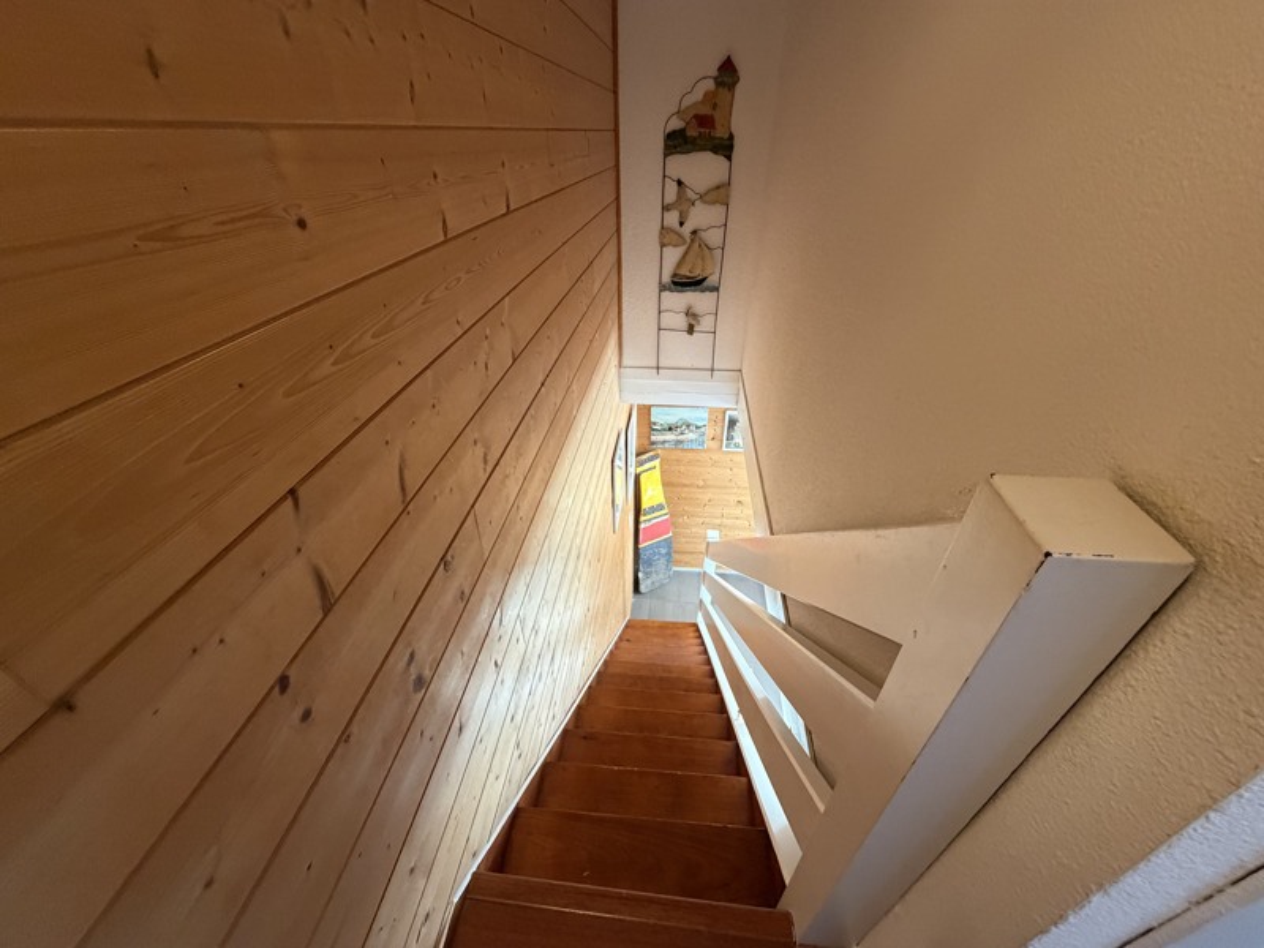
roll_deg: +0.8
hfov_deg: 102.1
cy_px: 474
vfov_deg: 85.7
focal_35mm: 14
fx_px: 511
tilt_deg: -33.1
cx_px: 632
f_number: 2.2
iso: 500
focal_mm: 2.22
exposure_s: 1/60
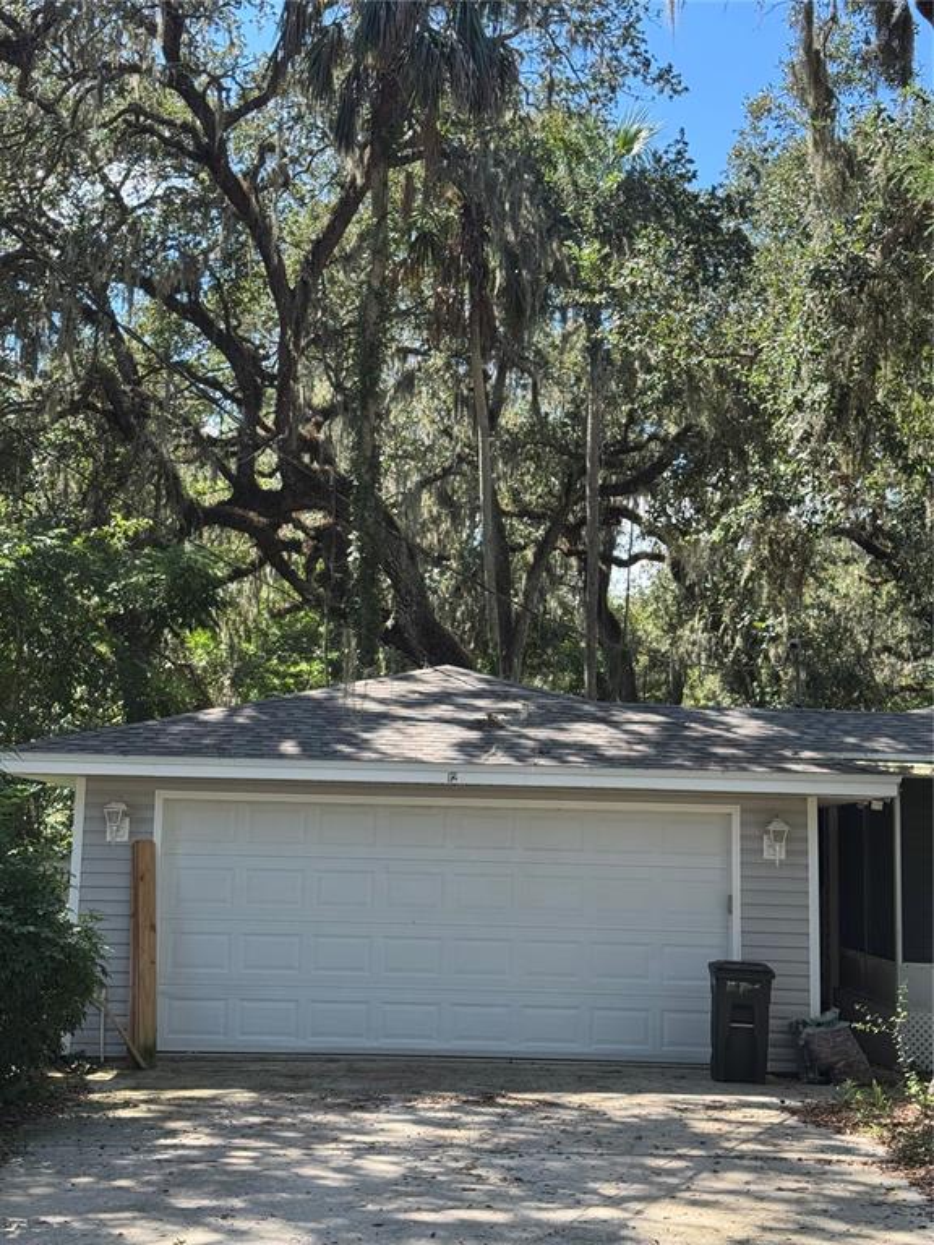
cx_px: 467
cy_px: 622
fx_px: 1727
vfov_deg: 39.7
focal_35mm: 48
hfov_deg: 30.3
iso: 64
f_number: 1.78
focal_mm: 6.76
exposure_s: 1/672
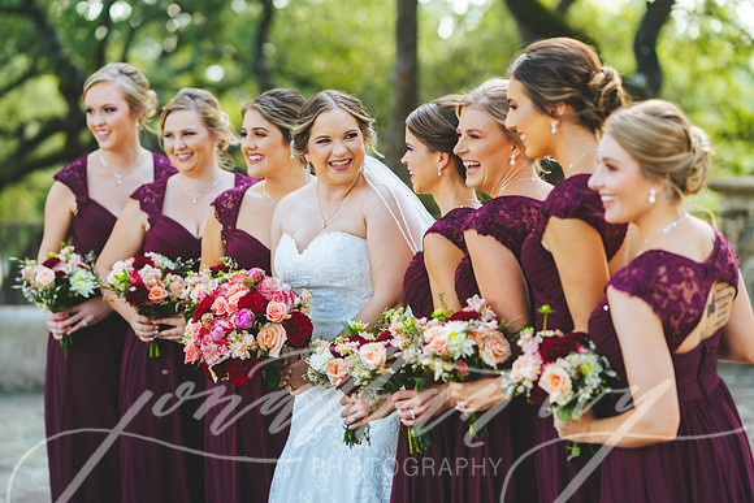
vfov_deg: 16.1
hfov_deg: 23.9
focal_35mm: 85
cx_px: 377
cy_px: 252
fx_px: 1781
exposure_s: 1/125
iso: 100
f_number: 2
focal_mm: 85
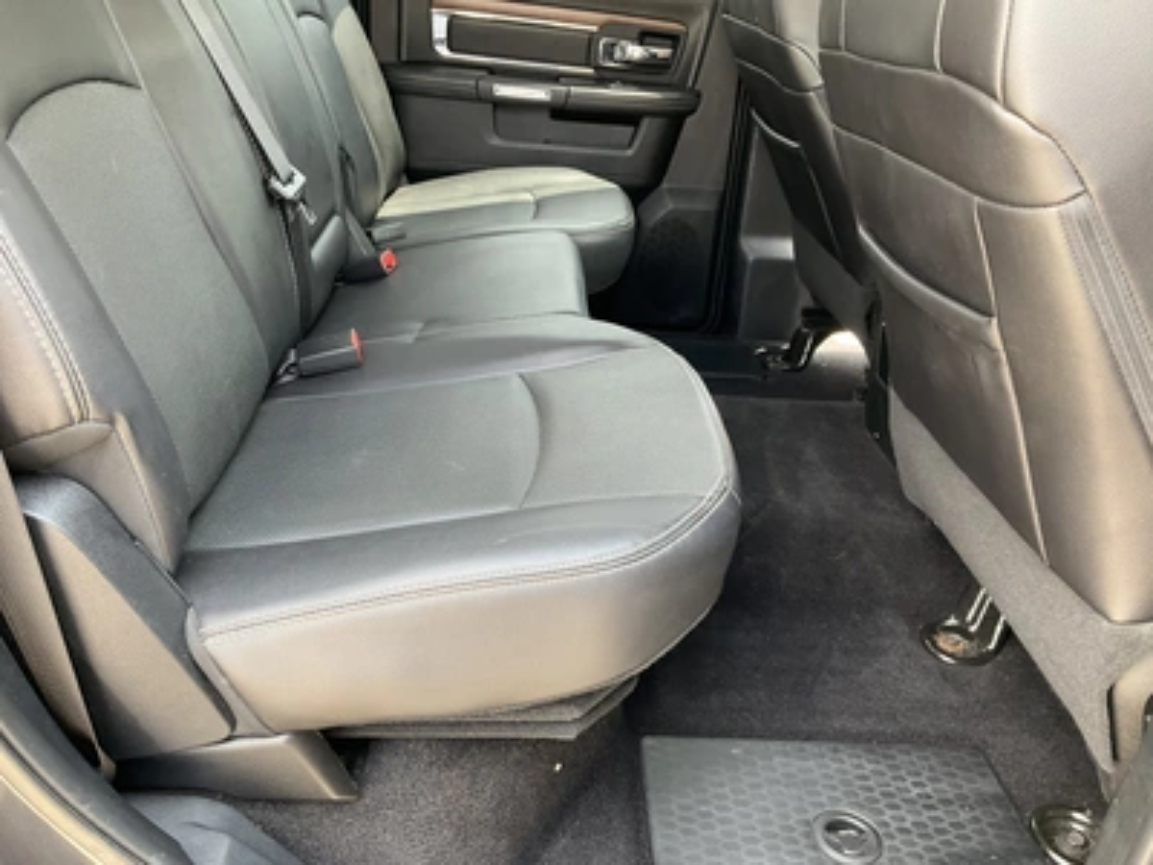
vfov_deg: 48.2
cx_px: 576
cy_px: 432
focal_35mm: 29
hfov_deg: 61.7
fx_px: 966
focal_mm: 3
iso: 64
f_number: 1.8
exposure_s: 1/112
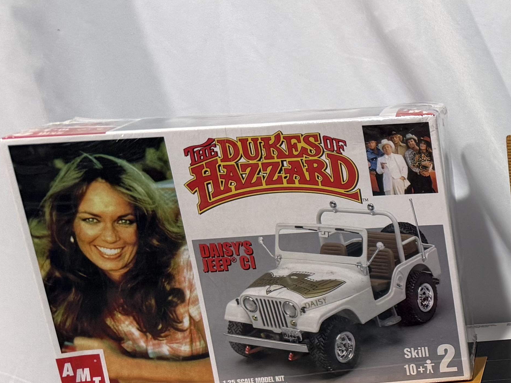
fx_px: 1077
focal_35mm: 73
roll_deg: +2.7
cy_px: 421
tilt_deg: -19.4
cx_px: 748
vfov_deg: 19.3
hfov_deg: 22.4
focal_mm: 6.76
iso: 160
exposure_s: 1/60
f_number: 1.78
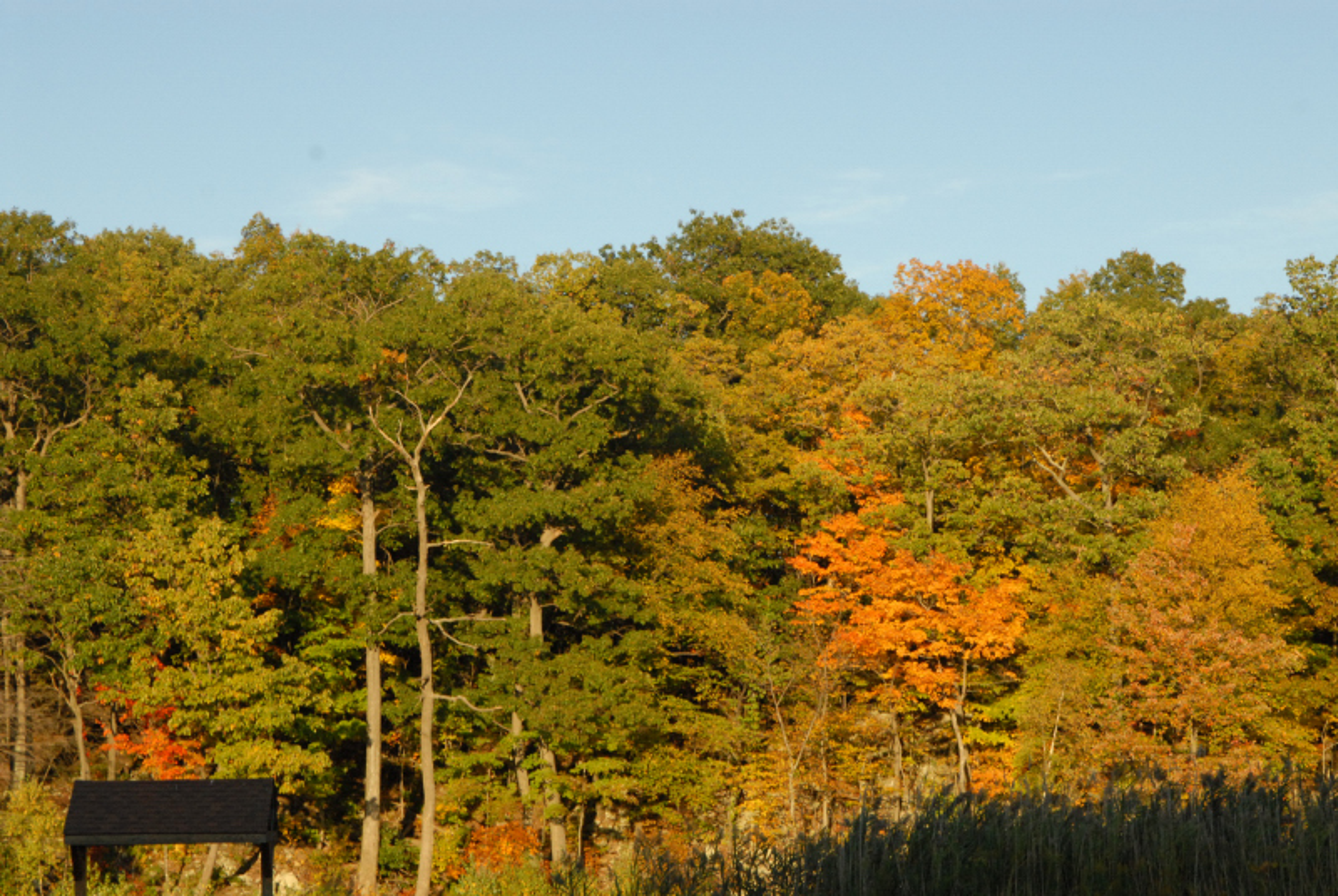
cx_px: 669
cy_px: 448
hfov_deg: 21.9
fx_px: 3462
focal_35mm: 93
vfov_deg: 14.8
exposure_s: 1/500
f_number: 11
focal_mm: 62
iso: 800
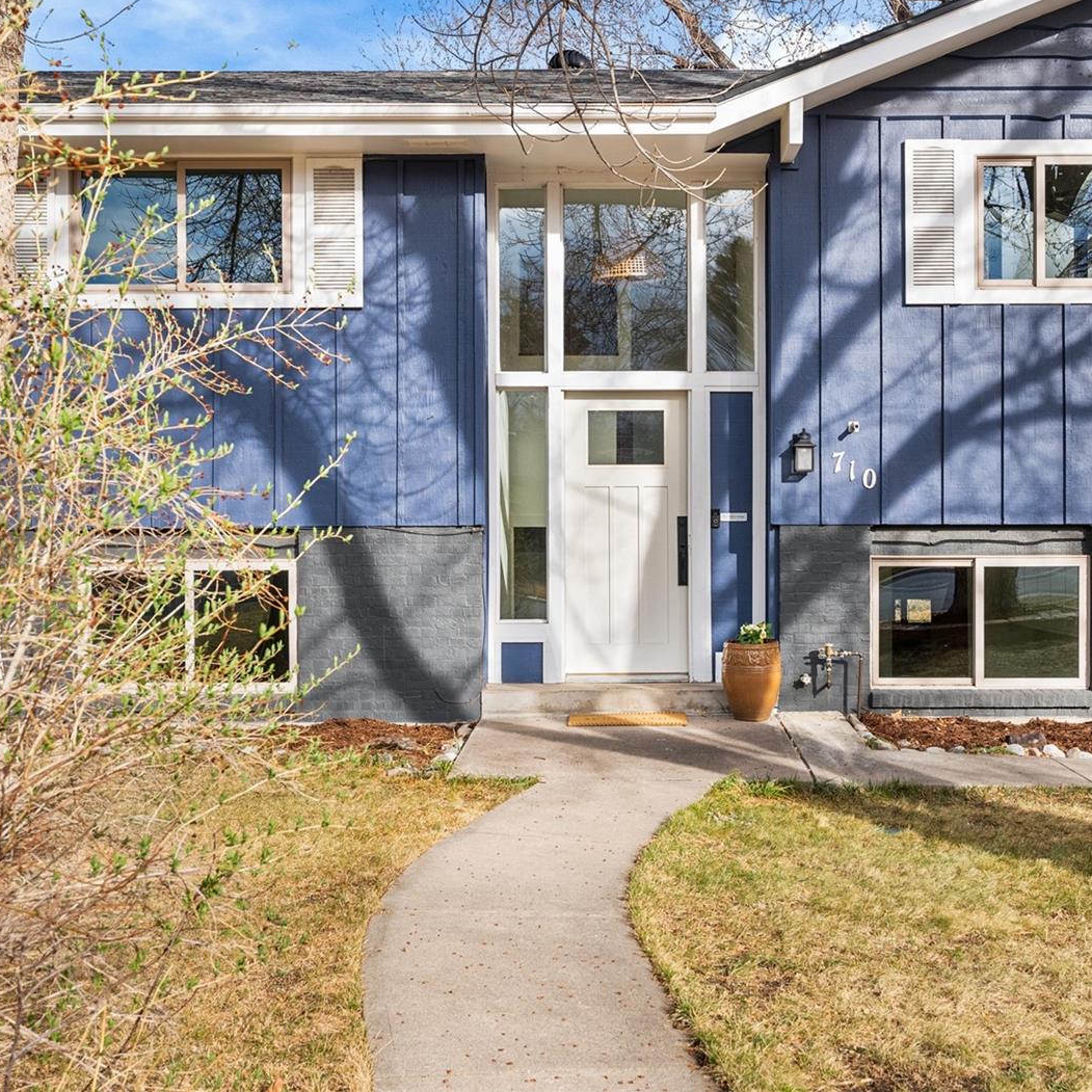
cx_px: 619
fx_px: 1593
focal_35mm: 45
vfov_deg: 37.8
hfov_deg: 37.8
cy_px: 539
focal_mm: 34.5
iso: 200
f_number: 8
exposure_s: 1/100
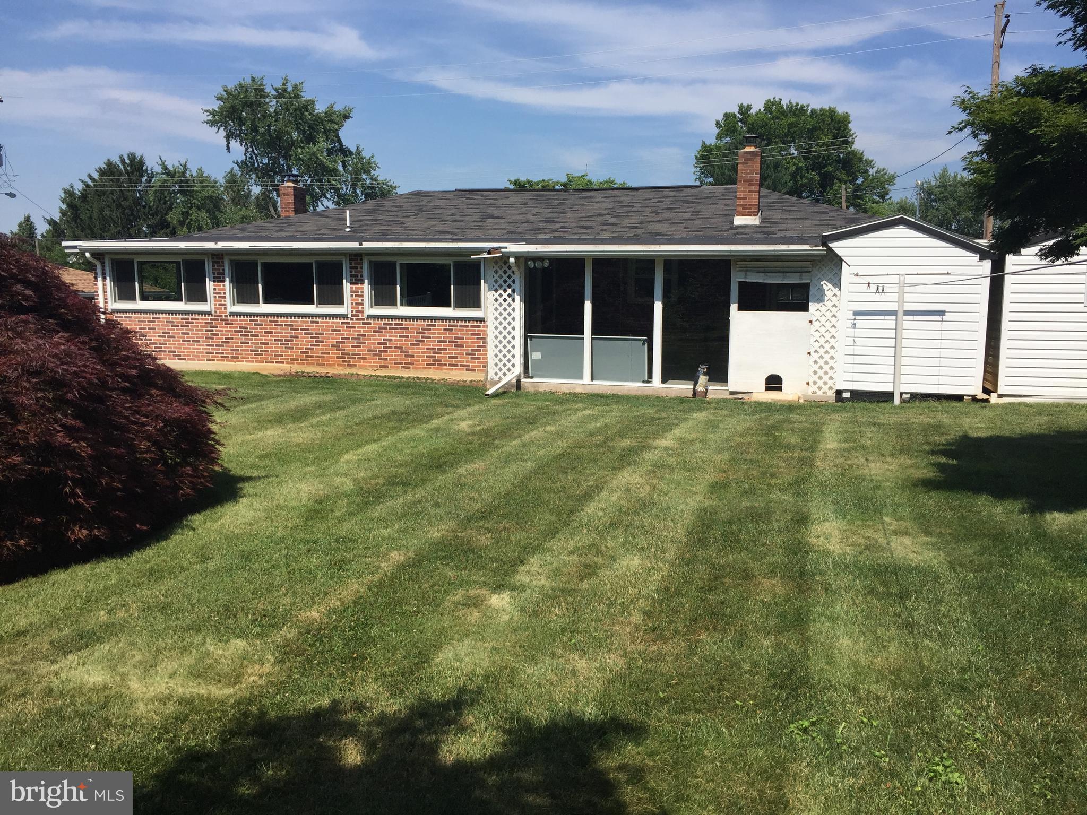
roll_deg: -2.8
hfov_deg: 61.7
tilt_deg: -6.7
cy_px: 408
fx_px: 911
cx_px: 544
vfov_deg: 48.2
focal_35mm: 29
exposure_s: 1/2825
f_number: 2.2
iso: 32
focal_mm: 4.15
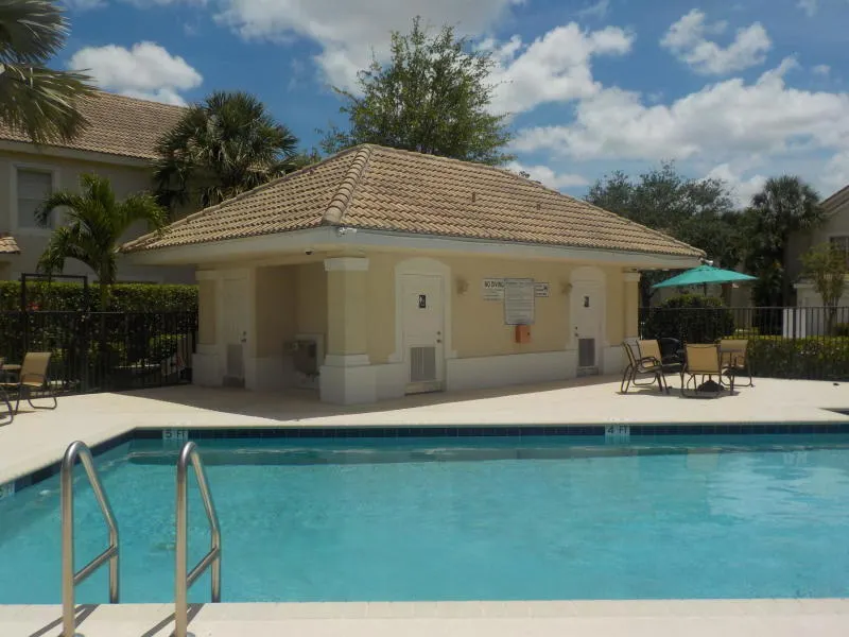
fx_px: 736
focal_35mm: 30
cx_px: 424
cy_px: 318
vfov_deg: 46.8
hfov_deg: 60.0
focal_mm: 4.1
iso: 125
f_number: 6.6
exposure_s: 1/1000
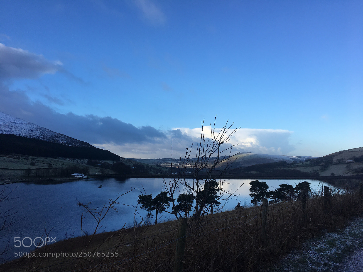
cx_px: 182
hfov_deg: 61.7
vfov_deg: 48.2
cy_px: 136
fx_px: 304
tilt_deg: +4.4
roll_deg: -0.6
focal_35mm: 29
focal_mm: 4.15
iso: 25
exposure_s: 1/894
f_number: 2.2
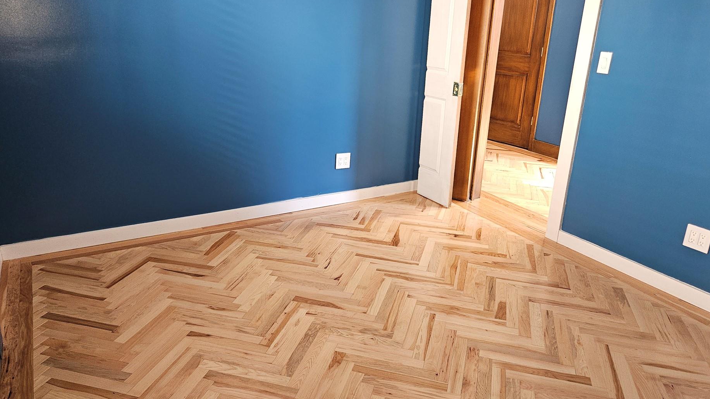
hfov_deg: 67.9
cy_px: 195
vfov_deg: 41.5
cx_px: 347
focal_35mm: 28
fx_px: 527
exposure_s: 1/24
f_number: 1.8
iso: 100
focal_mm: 5.4
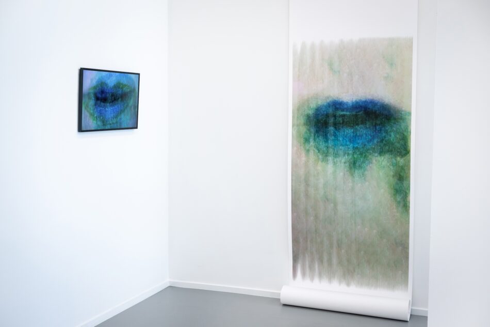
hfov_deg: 43.6
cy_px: 164
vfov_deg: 29.9
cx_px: 245
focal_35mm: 45
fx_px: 612
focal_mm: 45
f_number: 8
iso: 800
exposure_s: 1/30
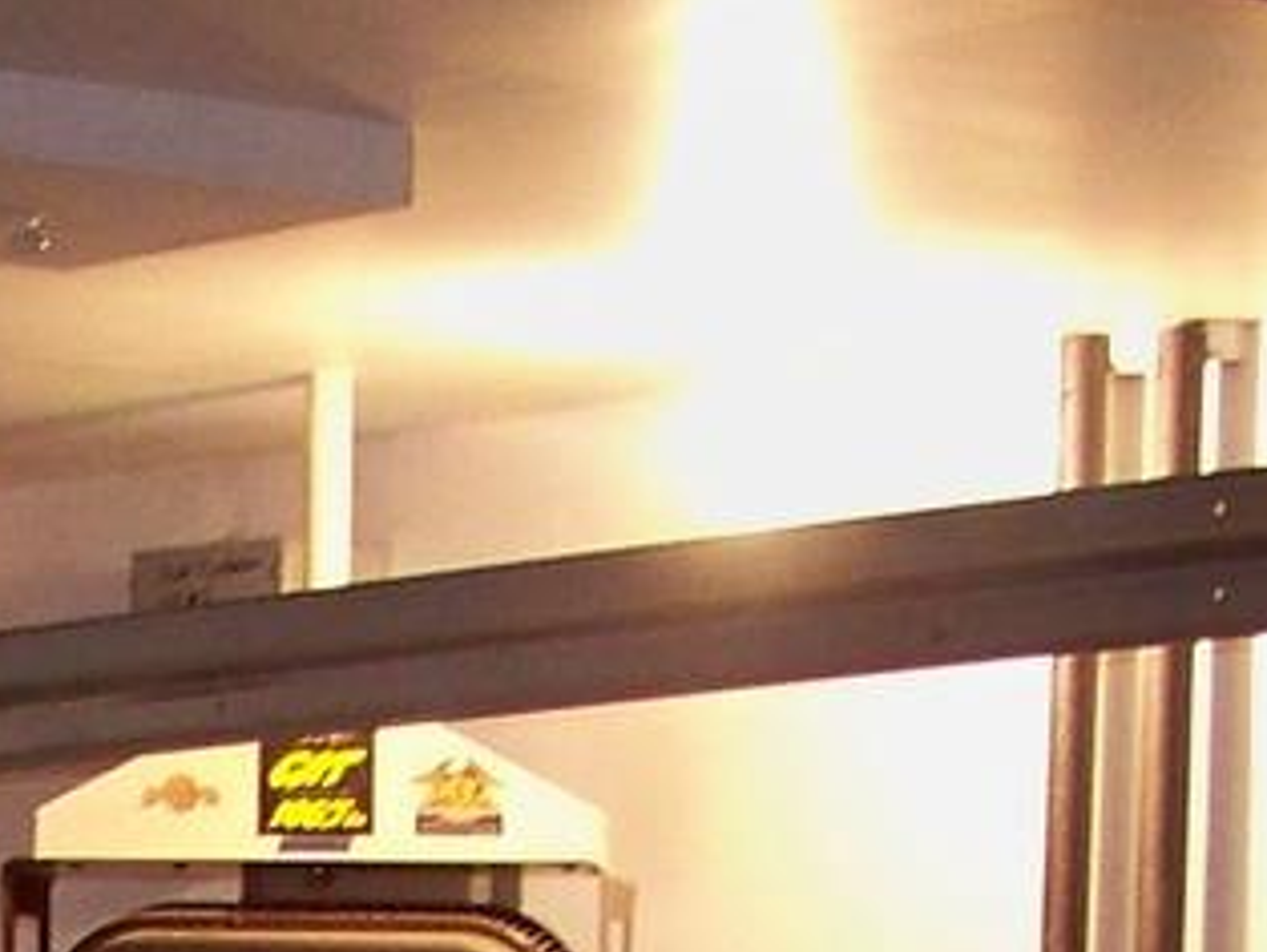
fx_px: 7875
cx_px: -569
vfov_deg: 6.4
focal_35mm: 215
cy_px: 2638
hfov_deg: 9.0
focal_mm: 5.85
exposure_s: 1/30
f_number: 2.8
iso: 200
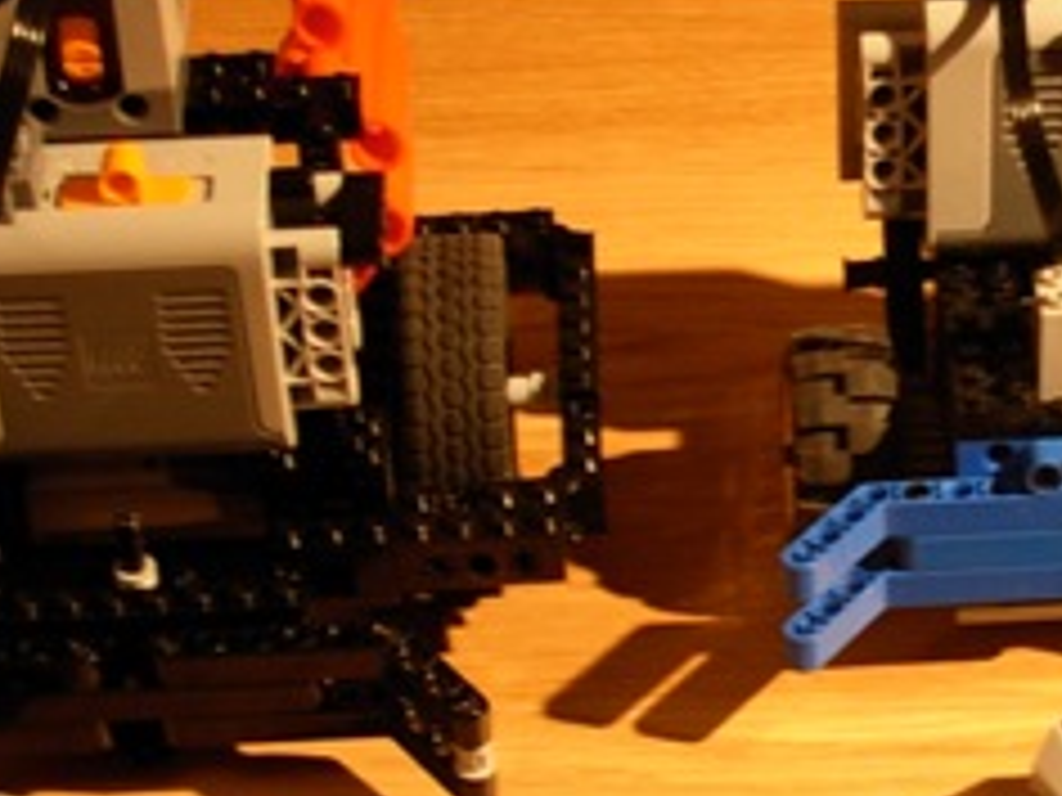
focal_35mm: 129
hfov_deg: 15.0
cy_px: 292
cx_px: 1080
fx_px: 3958
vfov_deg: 11.5
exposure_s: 1/5.1
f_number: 2.9
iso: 79
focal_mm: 6.3
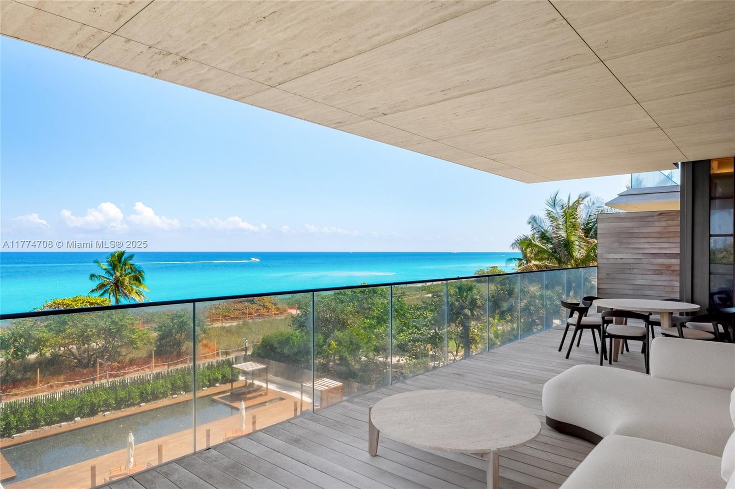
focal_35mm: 21
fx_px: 429
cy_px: 244
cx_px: 368
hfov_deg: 81.2
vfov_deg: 59.5
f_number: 11
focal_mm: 21
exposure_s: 1/200
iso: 200
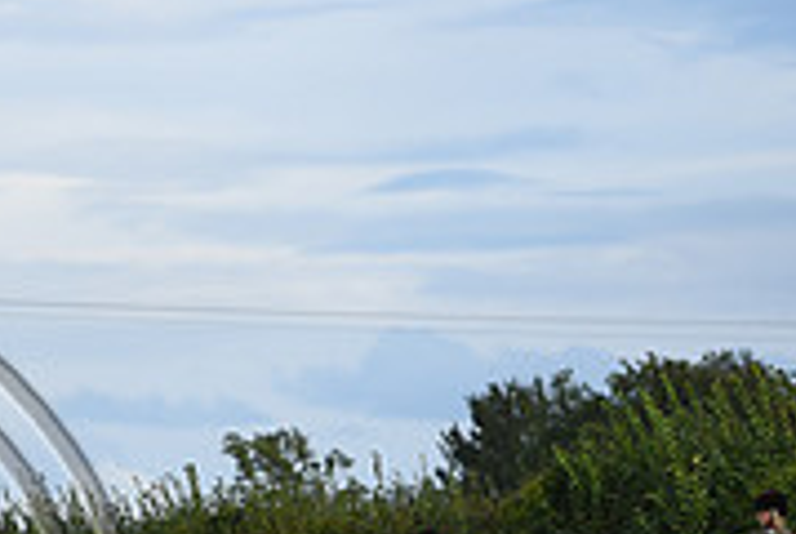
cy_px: 636
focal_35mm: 517
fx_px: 11450
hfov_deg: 4.0
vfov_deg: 2.7
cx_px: -360
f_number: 4
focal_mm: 160
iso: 125
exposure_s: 1/800
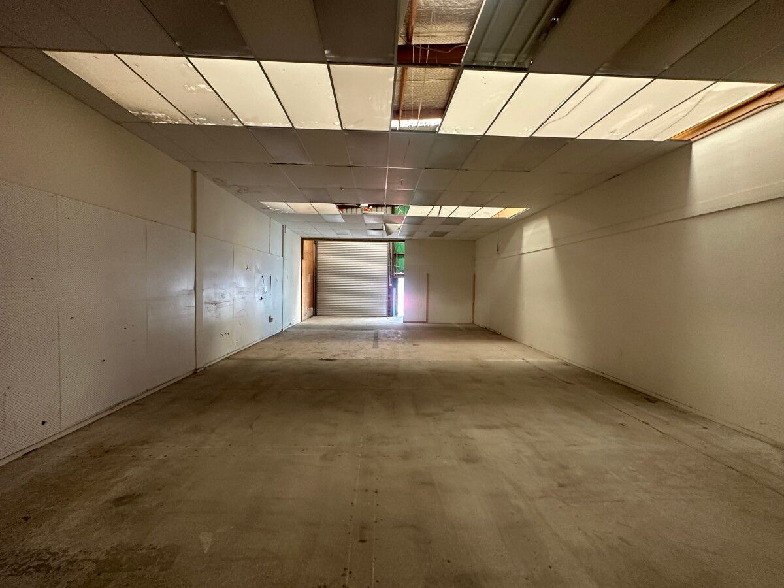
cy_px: 294
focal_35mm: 14
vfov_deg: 85.7
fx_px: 317
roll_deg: -0.8
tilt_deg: -0.7
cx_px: 392
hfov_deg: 102.1
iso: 400
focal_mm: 2.22
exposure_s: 1/60
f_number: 2.2
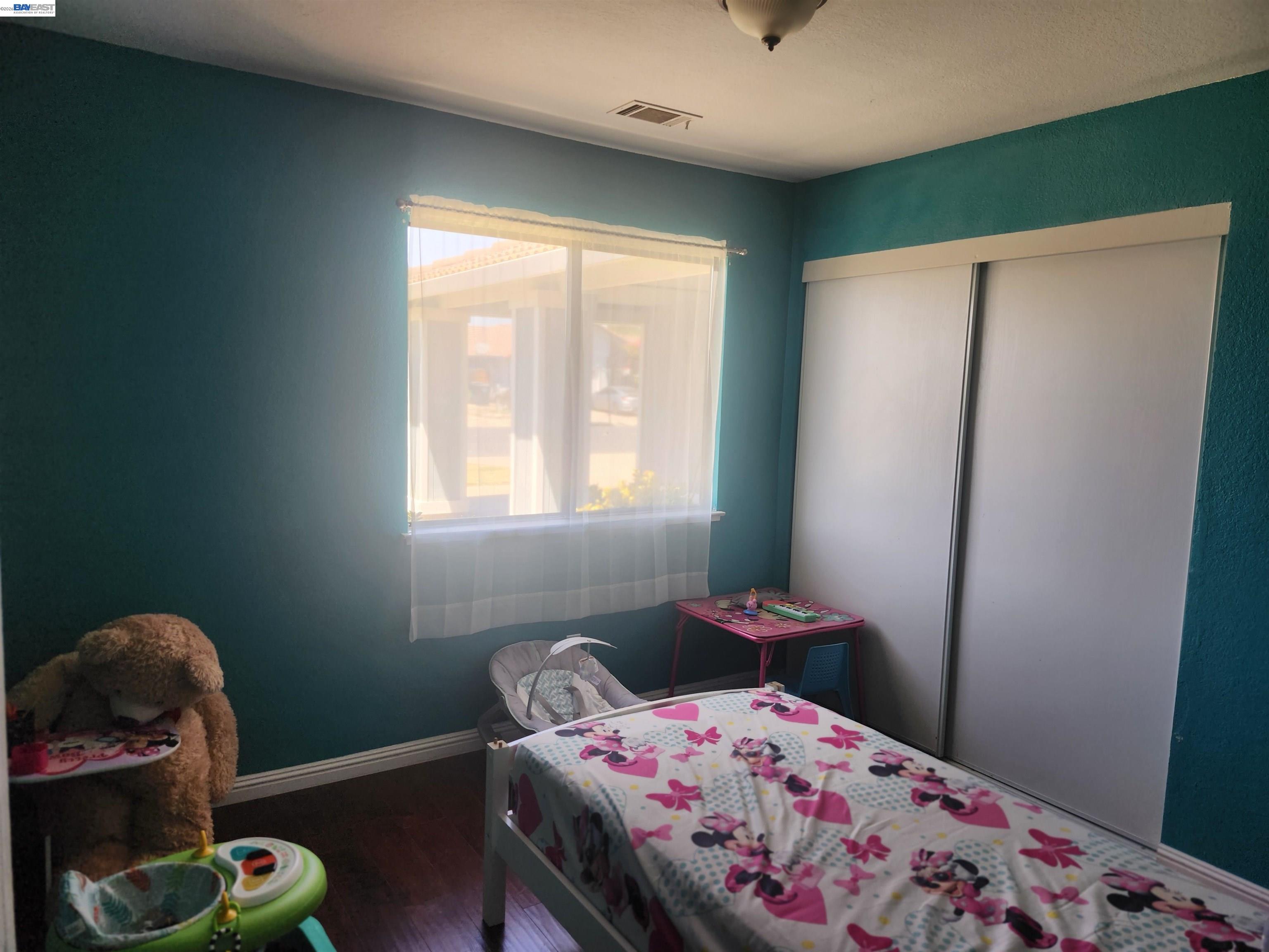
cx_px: 634
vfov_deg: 58.9
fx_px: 843
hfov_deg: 73.9
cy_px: 476
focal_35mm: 23
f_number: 1.8
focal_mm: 5.54
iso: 80
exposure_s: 1/120
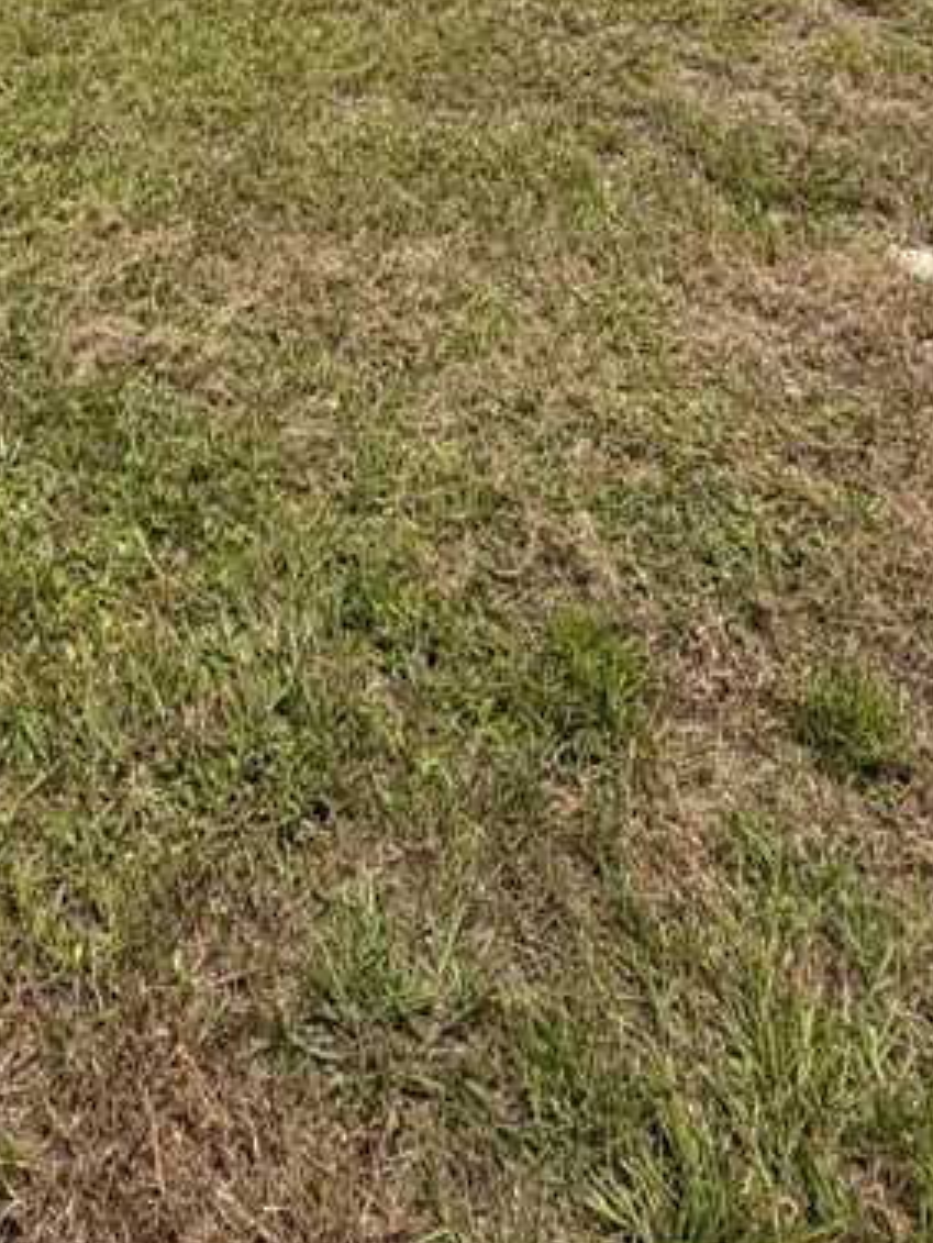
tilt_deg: -5.2
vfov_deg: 36.2
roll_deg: +0.4
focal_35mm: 38
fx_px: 1365
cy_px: -297
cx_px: 122
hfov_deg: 35.8
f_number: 2.2
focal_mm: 2.22
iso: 20
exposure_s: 1/1189
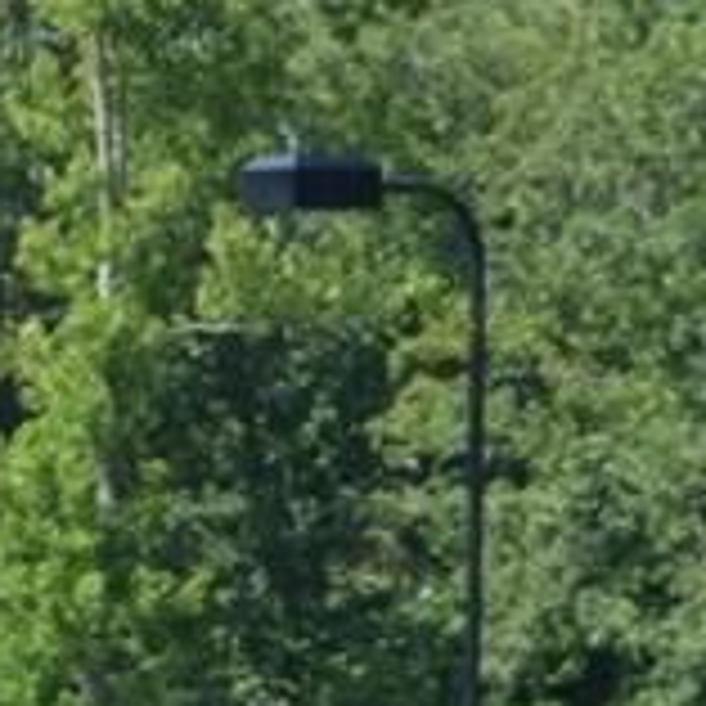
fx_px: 7268
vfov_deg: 5.6
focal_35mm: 315
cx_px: -1237
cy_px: 625
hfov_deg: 5.3
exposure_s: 1/200
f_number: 7.1
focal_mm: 38
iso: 100
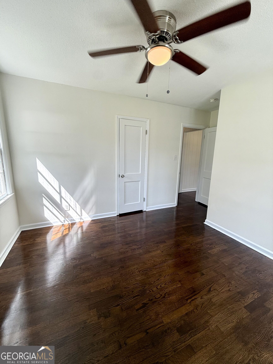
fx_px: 147
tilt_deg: -10.4
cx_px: 136
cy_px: 182
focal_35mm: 14
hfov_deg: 85.7
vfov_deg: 102.1
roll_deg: -1.4
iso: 50
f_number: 2.2
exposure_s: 1/139
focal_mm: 2.22
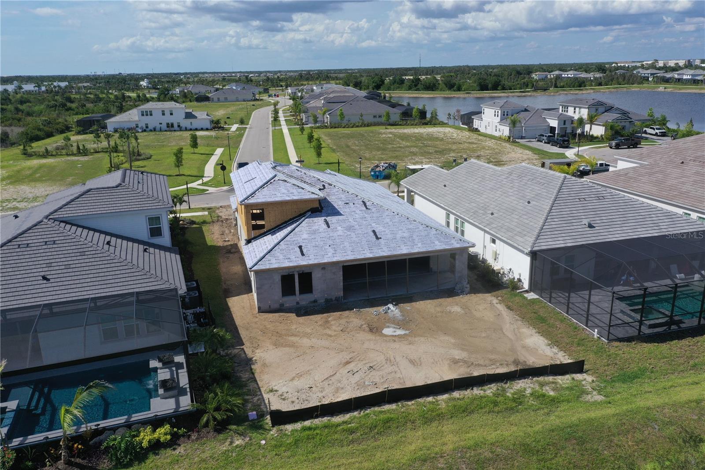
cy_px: 235
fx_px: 548
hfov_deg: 65.5
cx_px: 352
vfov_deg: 46.4
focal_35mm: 28
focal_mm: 10.26
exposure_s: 1/640
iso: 100
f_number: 6.3
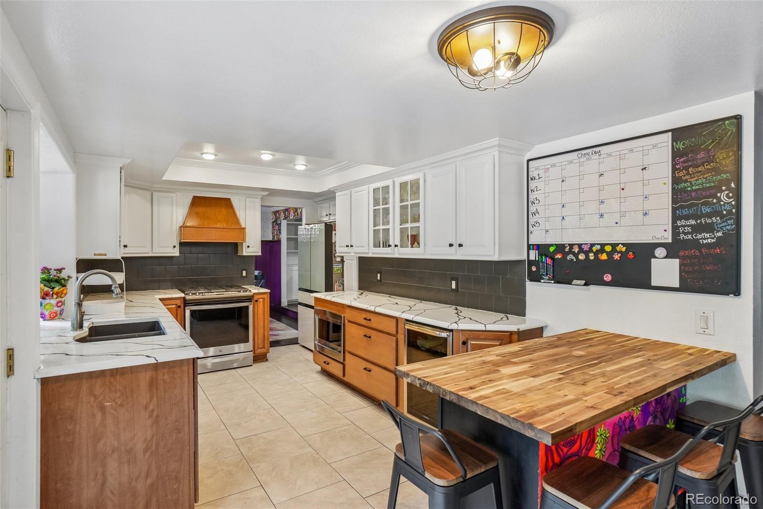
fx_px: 381
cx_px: 382
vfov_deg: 67.4
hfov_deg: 90.0
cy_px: 254
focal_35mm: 18
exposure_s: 1/10
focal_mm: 12
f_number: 8
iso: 400
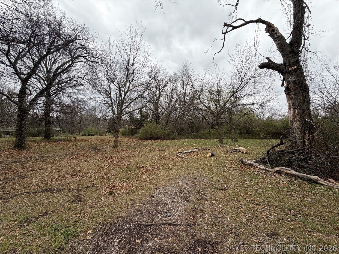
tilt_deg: -0.3
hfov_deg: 102.1
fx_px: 137
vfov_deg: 85.7
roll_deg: -2.4
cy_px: 127
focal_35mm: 14
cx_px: 170
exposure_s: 1/427
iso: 64
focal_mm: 2.22
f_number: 2.2
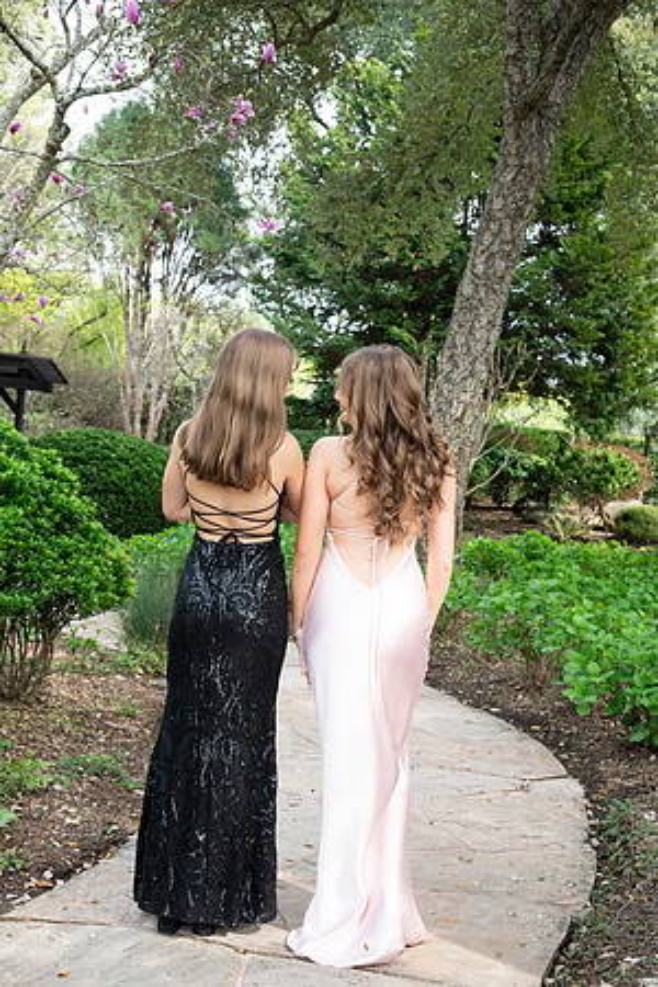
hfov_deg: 29.9
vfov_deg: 43.6
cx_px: 329
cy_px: 494
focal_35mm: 45
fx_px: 1234
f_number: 7.1
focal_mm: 45
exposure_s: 1/800
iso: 1250
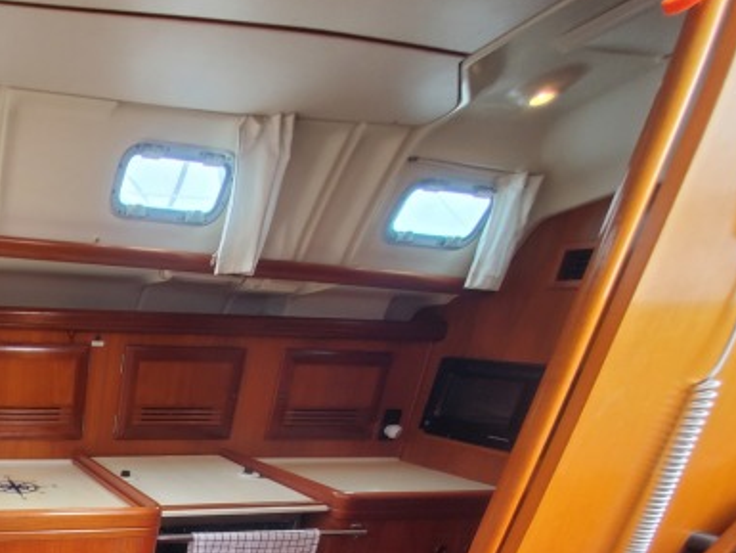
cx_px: -11
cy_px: 561
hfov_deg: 51.3
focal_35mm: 27
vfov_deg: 43.5
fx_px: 574
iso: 64
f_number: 2.2
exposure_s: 1/30
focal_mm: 1.8
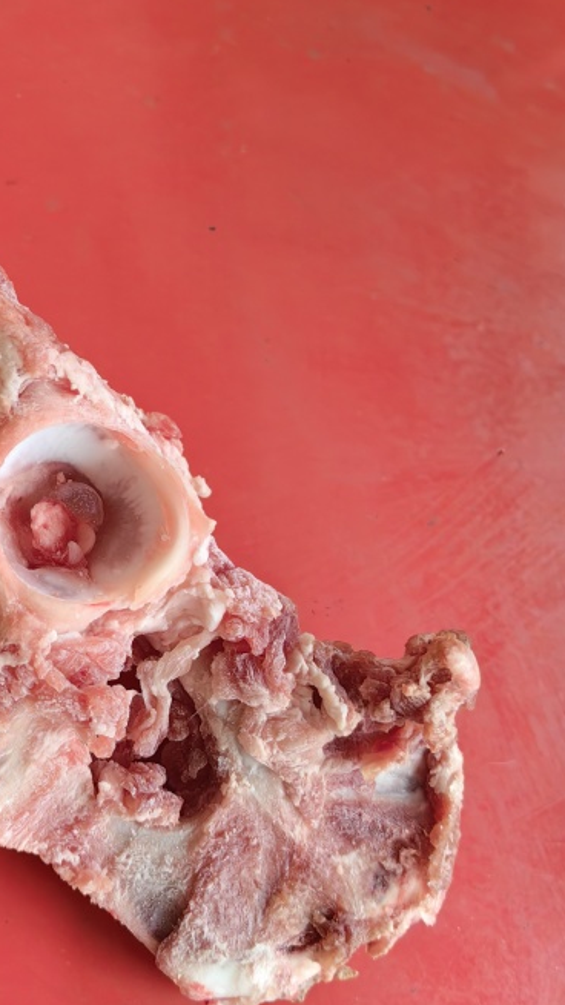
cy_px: 431
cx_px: 83
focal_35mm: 48
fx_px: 1278
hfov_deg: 24.4
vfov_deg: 42.8
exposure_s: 1/564
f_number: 2
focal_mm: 5.75
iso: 160
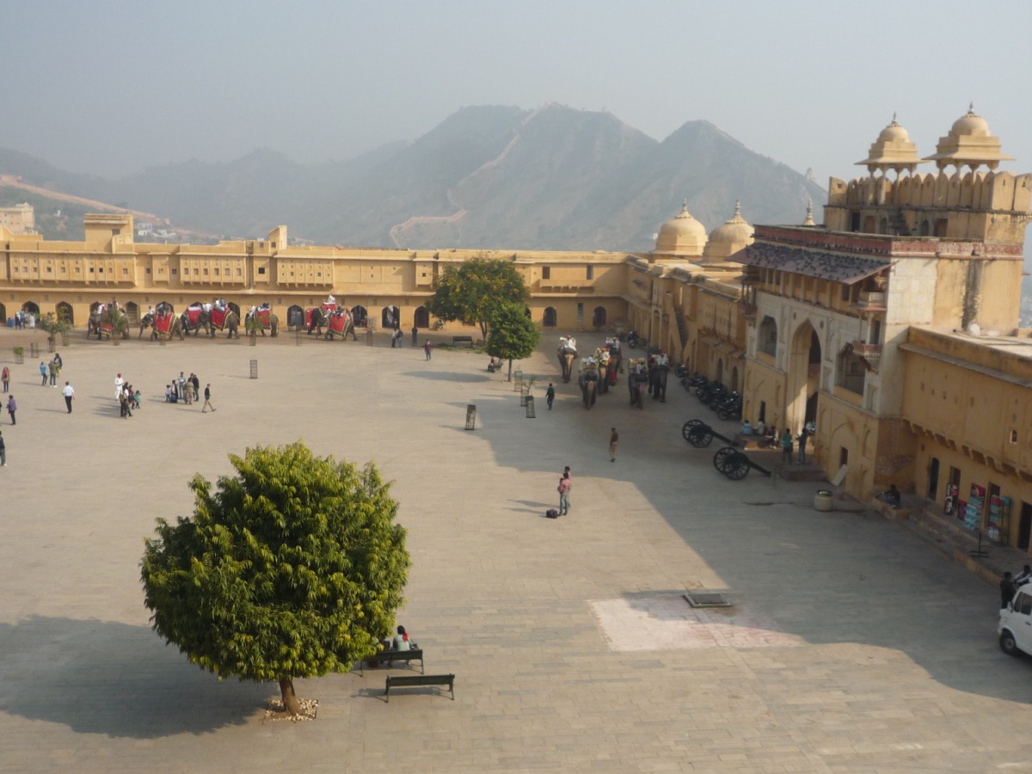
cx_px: 516
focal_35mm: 36
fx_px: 1073
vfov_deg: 39.7
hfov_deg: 51.4
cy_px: 387
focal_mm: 5.3
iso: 100
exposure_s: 1/800
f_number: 4
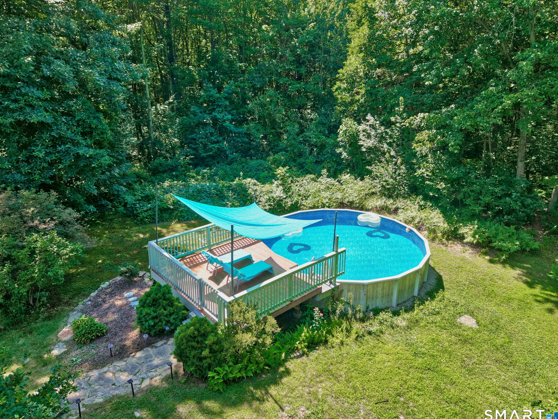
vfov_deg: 54.9
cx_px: 280
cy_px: 207
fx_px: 403
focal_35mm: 25
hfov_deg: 69.4
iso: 200
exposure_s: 1/400
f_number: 1.8
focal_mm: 8.7
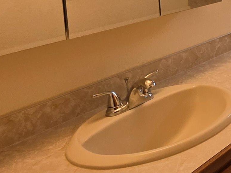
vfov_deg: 25.3
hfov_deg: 28.8
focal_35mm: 52
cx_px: 312
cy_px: -34
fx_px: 347
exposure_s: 1/120
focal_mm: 2.2
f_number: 1.9
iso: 125
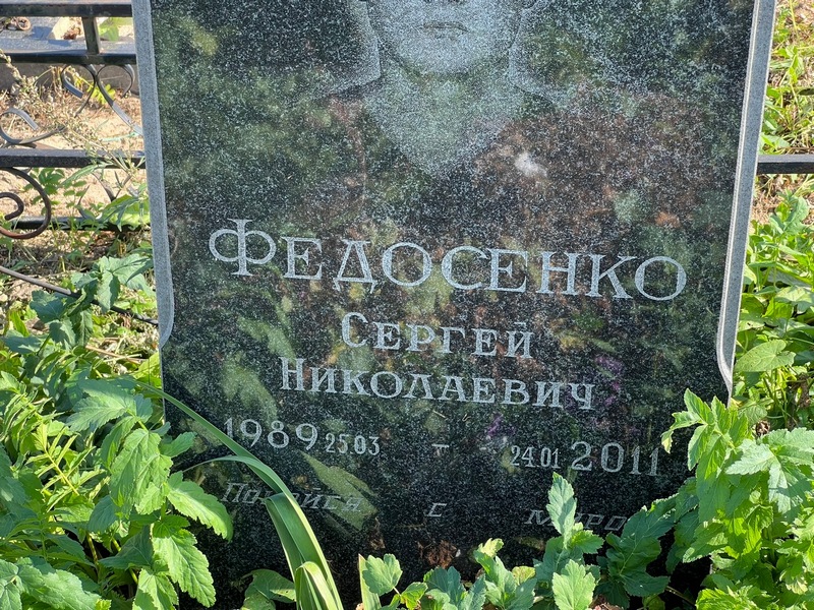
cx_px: 407
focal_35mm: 77
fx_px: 1811
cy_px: 305
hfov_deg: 25.3
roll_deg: +3.5
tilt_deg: -33.3
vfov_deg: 19.1
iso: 40
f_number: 2.8
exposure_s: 1/99
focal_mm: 9
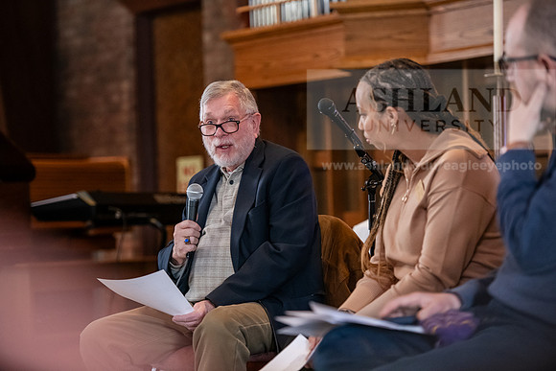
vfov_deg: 10.2
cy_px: 186
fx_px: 2085
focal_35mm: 135
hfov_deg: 15.2
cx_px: 278
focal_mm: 135
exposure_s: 1/200
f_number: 2.8
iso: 3200
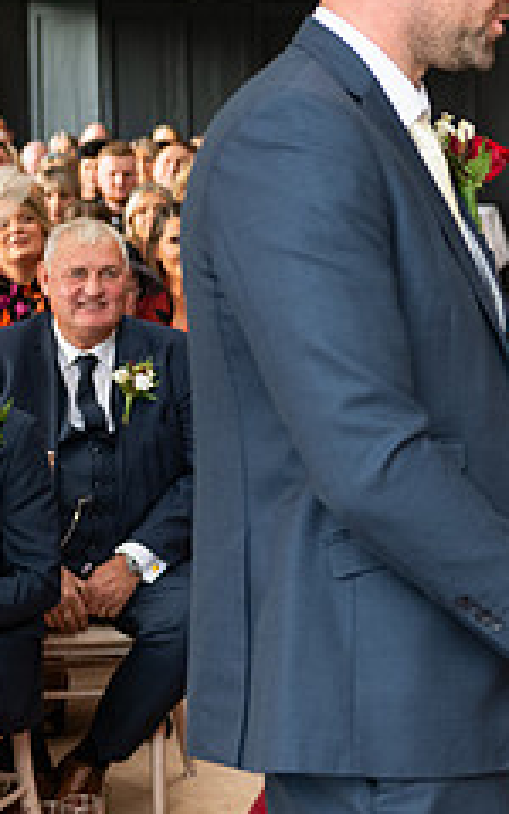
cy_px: 310
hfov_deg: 11.4
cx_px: 719
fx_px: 2464
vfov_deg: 18.7
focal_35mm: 111
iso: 640
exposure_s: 1/160
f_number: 3.5
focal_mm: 45
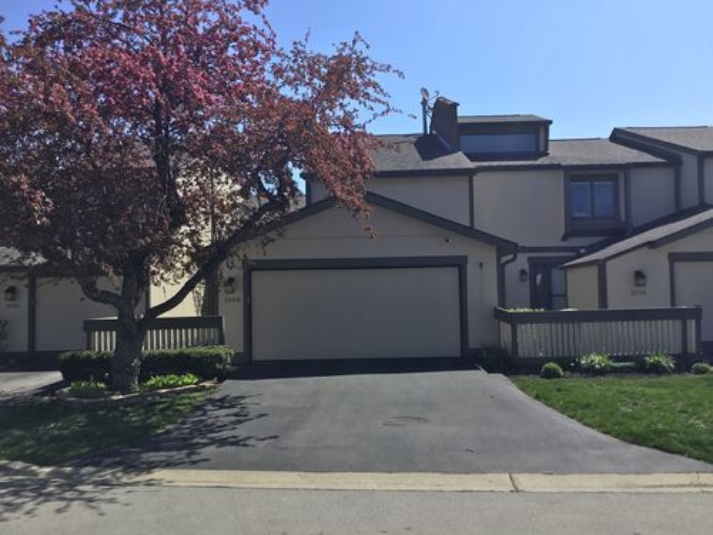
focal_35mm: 31
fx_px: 639
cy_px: 268
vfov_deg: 45.4
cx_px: 356
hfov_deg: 58.4
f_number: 2.4
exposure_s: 1/1404
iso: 25
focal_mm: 3.3
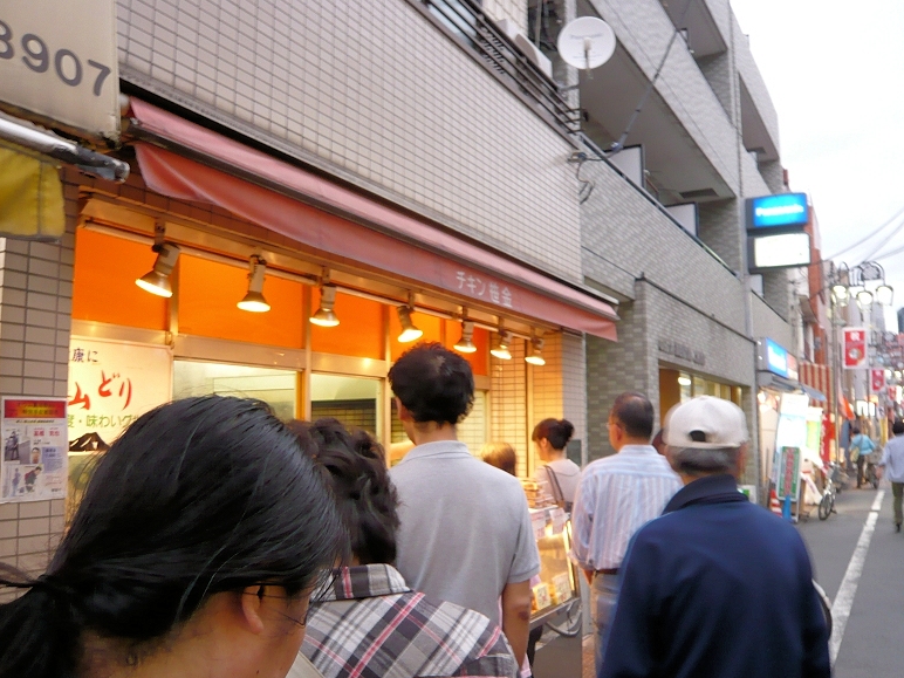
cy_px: 349
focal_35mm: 29
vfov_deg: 48.2
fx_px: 757
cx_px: 447
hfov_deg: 61.7
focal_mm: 4.6
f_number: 2.8
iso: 200
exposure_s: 1/8
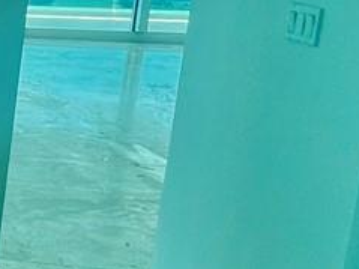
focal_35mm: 87
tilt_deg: -10.2
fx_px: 902
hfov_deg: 12.5
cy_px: 59
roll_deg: +0.6
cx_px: -641
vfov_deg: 16.8
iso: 32
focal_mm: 1.57
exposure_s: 1/215
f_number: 1.8
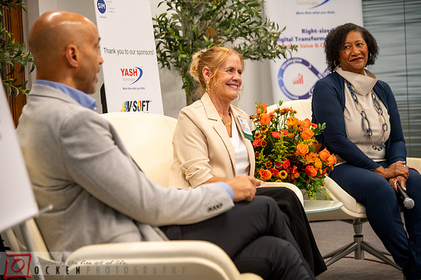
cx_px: 210
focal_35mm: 95
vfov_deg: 14.4
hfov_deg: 21.5
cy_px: 140
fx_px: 1110
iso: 1600
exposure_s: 1/100
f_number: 4
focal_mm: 95
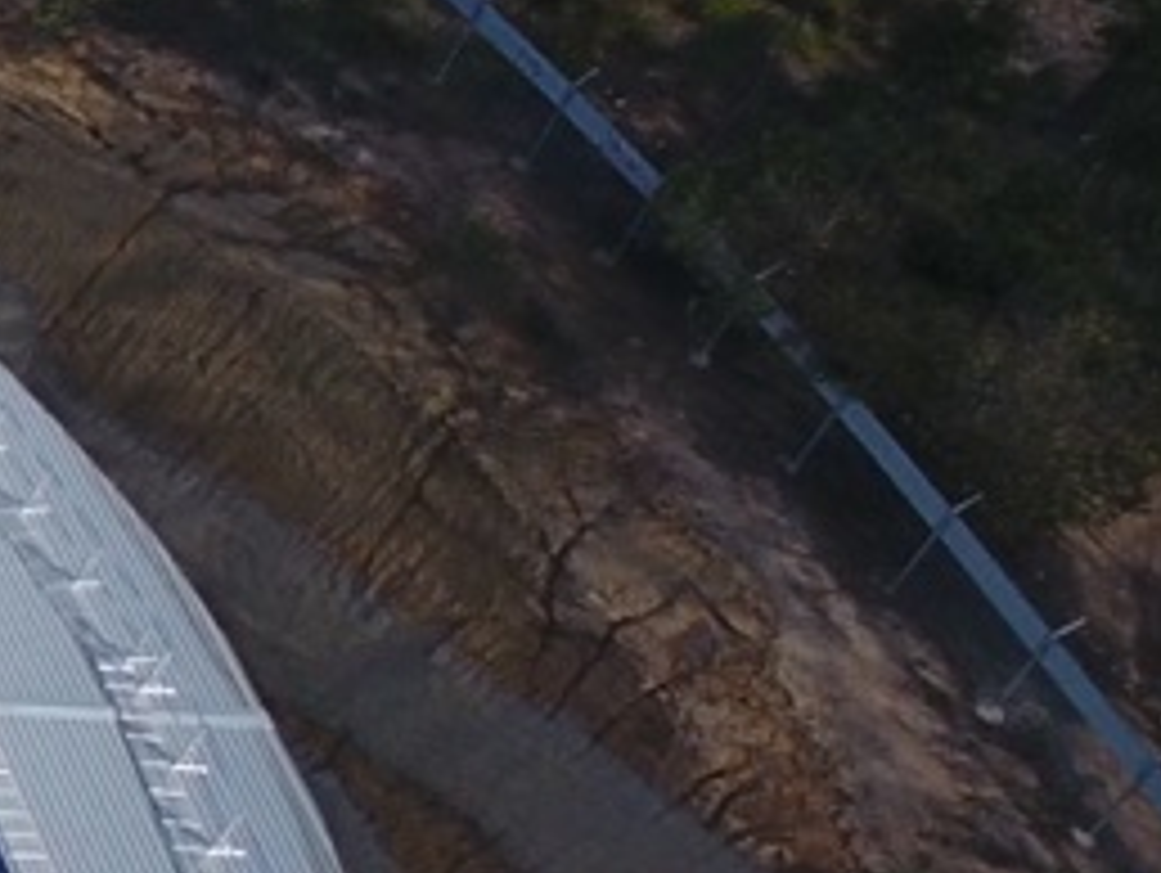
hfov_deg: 11.8
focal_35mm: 124
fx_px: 4163
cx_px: -1908
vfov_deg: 12.0
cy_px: 554
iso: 100
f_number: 2.8
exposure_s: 1/769
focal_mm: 3.61
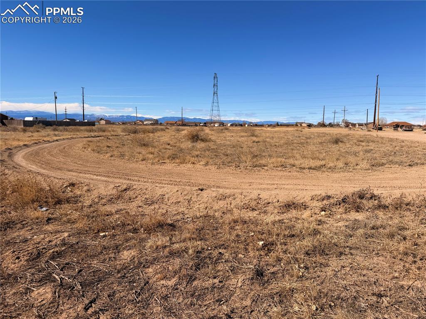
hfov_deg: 71.6
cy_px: 160
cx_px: 213
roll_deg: -1.2
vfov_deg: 56.8
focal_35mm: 24
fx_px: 295
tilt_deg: -6.5
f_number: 1.78
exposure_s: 1/7353
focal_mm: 6.76
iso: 80
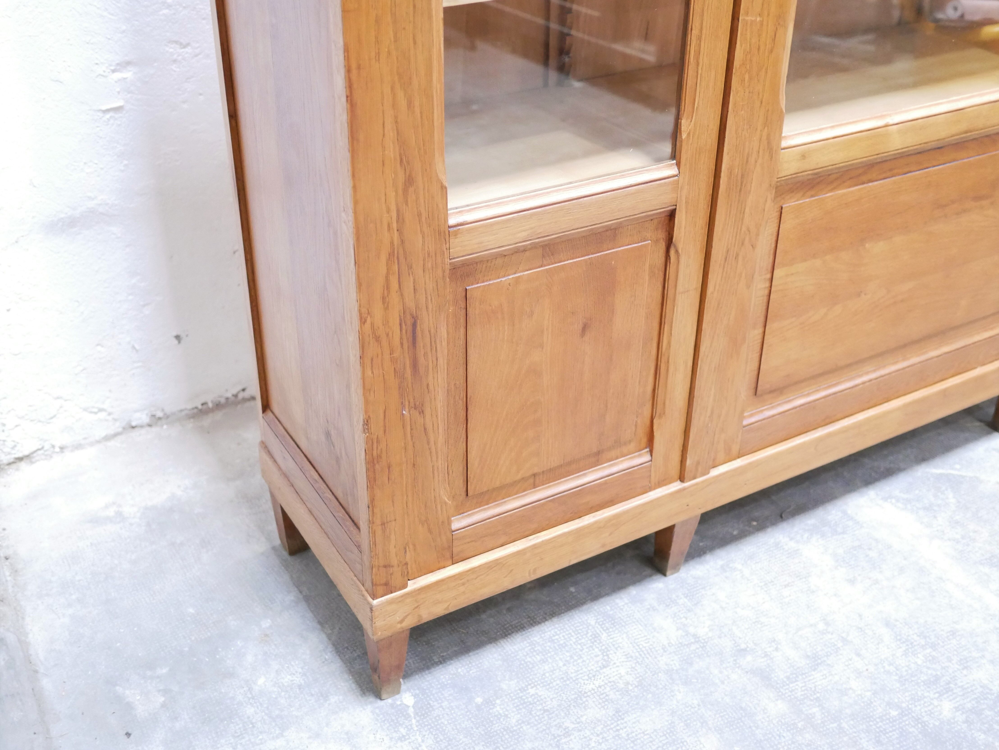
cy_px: 375
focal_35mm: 40
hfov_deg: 46.8
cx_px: 500
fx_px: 1155
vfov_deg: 36.0
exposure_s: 1/40
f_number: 1.7
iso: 3200
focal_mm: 20
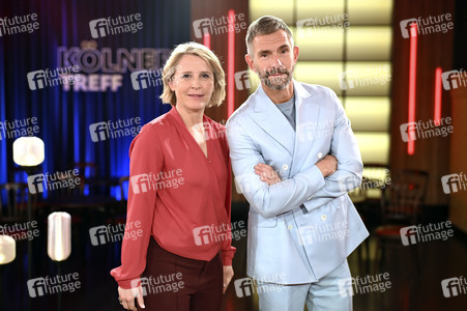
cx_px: 234
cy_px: 156
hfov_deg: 39.6
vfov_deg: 27.0
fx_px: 648
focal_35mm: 50
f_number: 2.2
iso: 1250
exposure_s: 1/200
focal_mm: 50
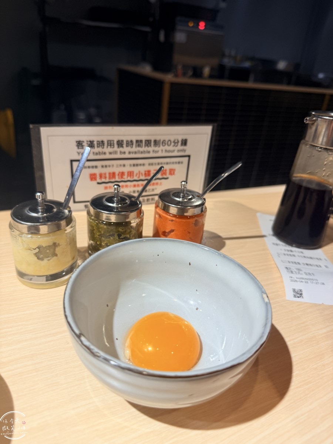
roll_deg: -6.1
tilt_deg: -28.2
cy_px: 222
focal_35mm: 24
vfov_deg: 71.6
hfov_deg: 56.8
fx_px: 308
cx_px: 166
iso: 50
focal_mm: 6.76
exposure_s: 1/144
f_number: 1.78
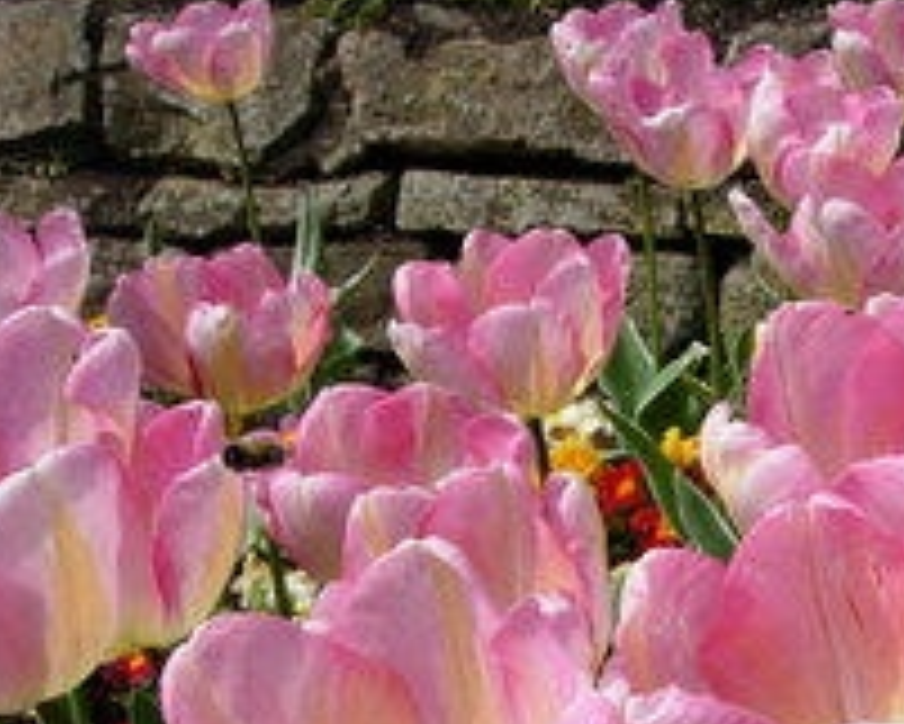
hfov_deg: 23.8
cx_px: 886
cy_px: 625
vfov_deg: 19.6
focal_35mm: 77
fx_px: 2061
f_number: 6.8
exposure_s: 1/352
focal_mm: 7.5
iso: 50
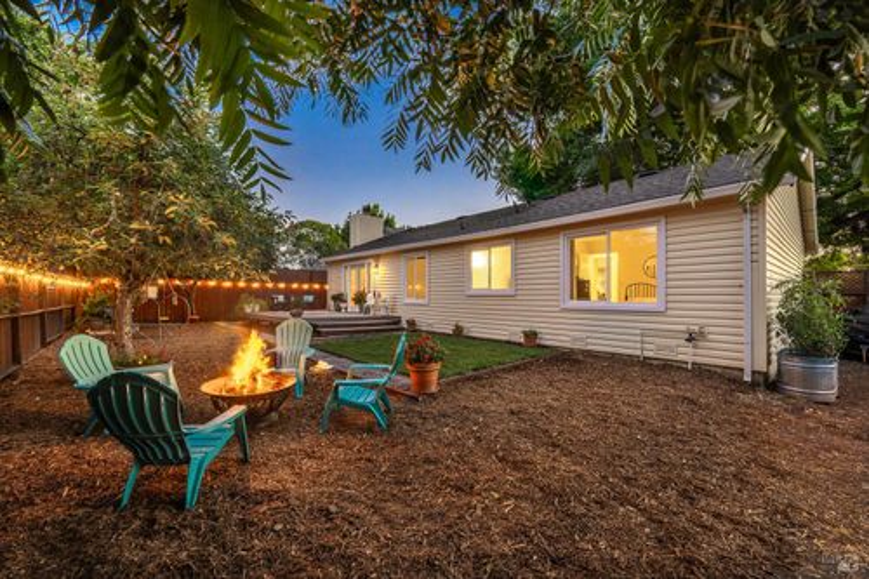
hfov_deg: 104.3
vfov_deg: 81.2
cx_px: 434
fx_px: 338
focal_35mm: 14
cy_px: 290
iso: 100
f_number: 11
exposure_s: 1
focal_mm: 14
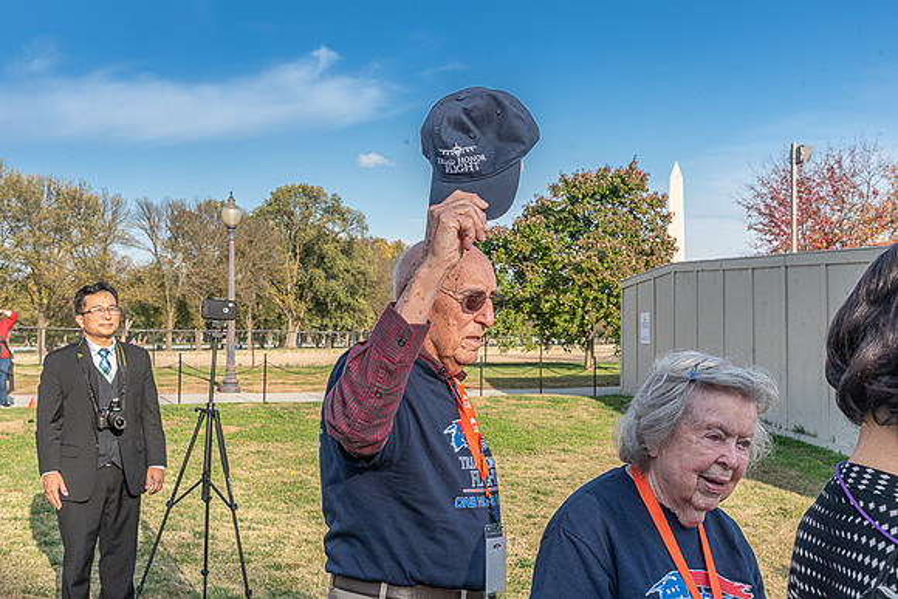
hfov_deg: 44.5
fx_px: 1098
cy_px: 300
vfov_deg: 30.5
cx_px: 449
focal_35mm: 44
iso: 500
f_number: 11
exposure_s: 1/500
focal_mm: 44
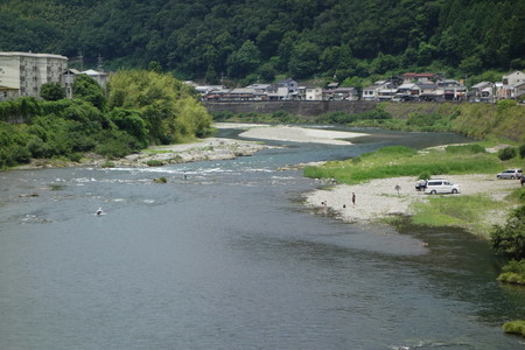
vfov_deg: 13.7
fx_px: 1458
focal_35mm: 100
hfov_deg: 20.4
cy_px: 175
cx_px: 262
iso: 125
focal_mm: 37.1
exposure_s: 1/500
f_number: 5.6
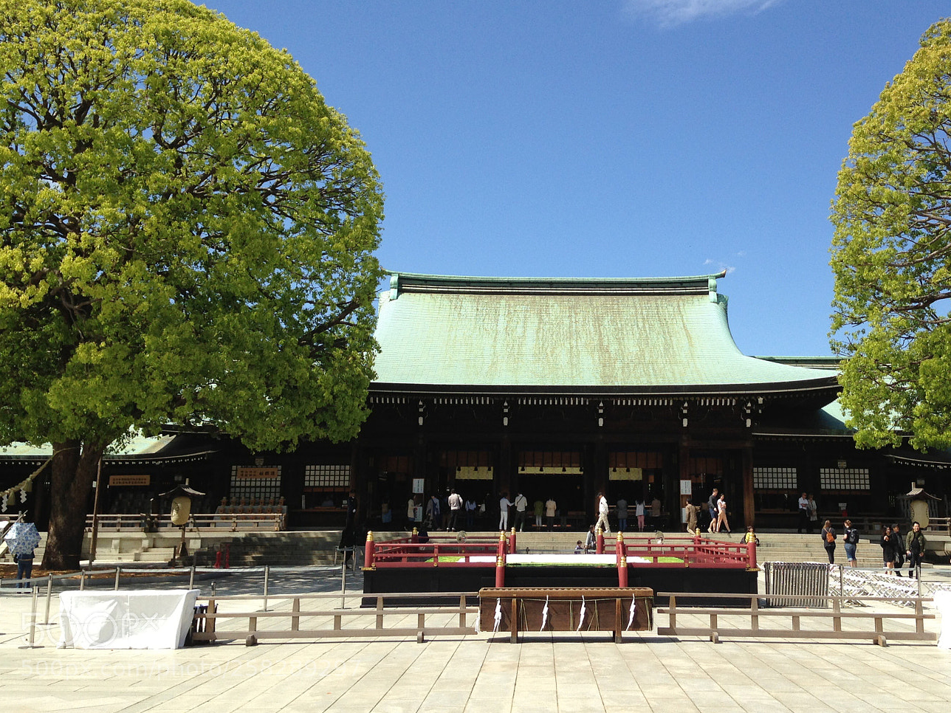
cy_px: 283
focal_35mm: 41
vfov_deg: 35.0
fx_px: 1126
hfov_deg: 45.6
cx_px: 566
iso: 50
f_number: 2.4
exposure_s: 1/1695
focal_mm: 4.13
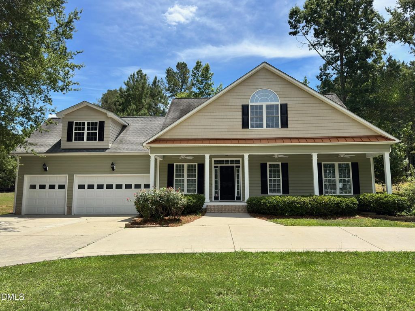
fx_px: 300
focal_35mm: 25
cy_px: 156
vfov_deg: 54.9
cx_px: 208
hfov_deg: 69.4
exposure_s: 1/6024
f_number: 1.78
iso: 100
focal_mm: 6.76
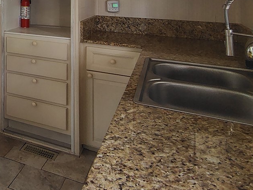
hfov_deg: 38.4
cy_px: -21
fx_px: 300
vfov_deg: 31.1
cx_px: -21
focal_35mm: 41
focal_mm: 2.13
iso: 227
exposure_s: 1/50
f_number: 2.2
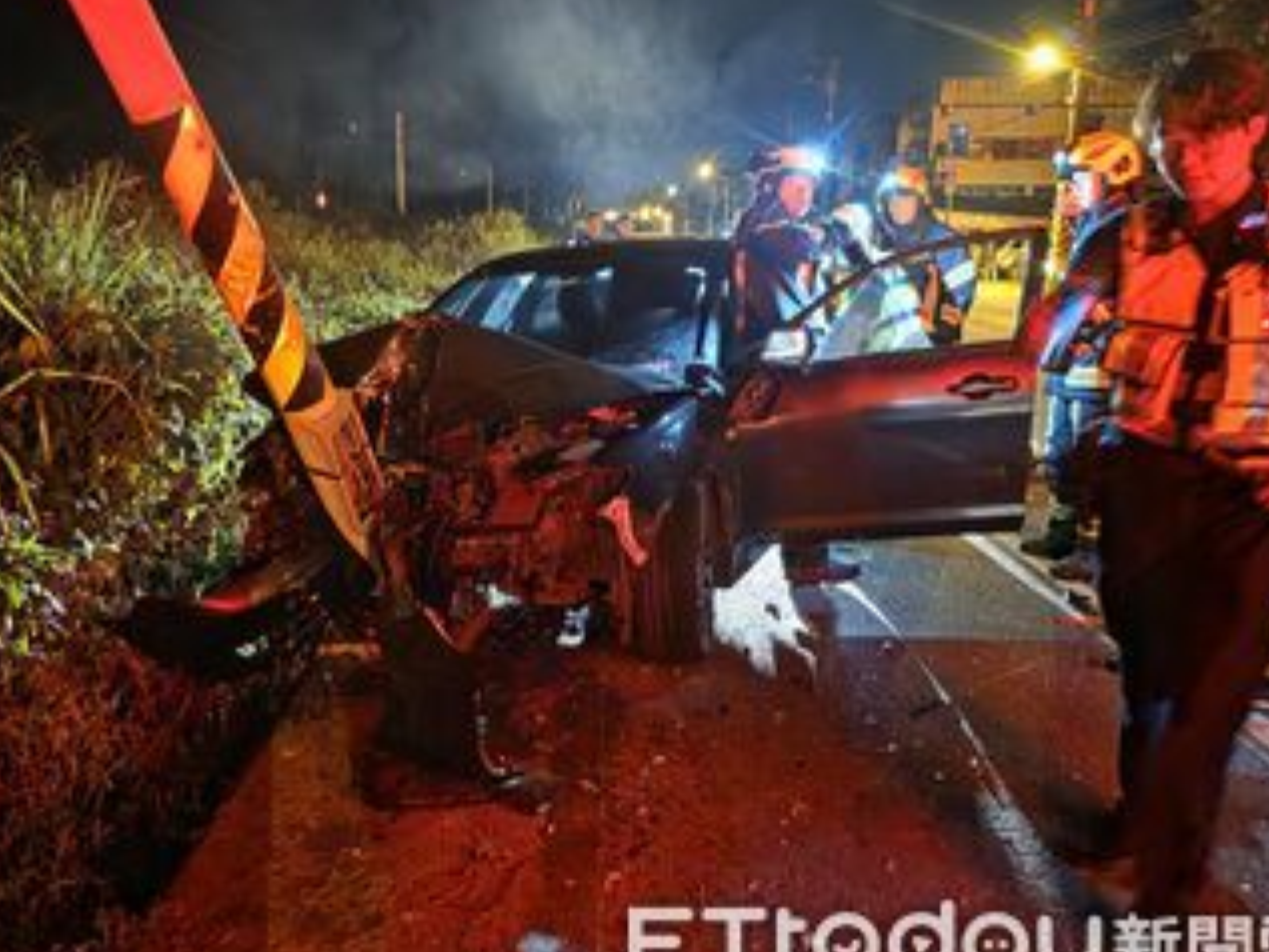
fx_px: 1064
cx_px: 556
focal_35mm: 29
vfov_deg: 48.2
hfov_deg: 61.4
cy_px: 424
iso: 2000
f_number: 1.7
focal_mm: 6.3
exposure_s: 1/19.5
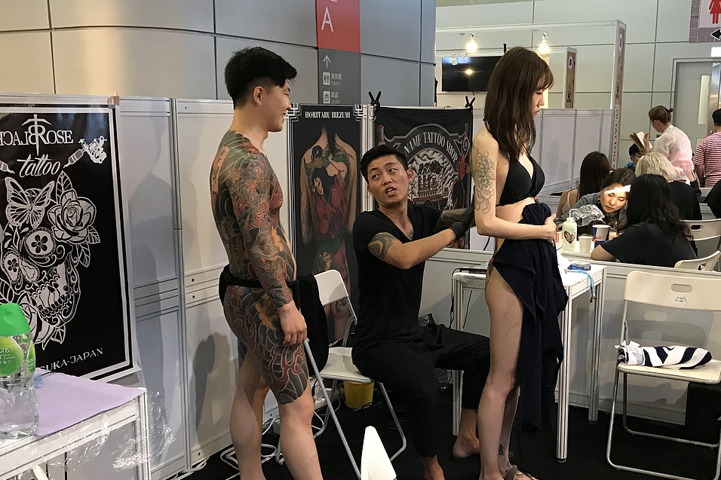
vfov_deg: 34.2
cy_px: 269
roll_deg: -0.8
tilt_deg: -10.3
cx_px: 400
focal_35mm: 39
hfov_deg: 49.5
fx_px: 781
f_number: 1.8
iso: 80
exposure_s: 1/17
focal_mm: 3.99
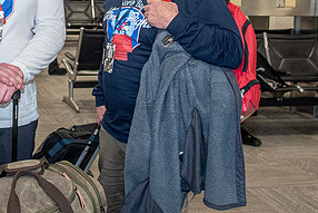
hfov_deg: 27.8
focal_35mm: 69
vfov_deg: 19.3
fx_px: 610
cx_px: 11
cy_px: 7
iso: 1000
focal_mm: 24
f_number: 4
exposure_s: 1/125
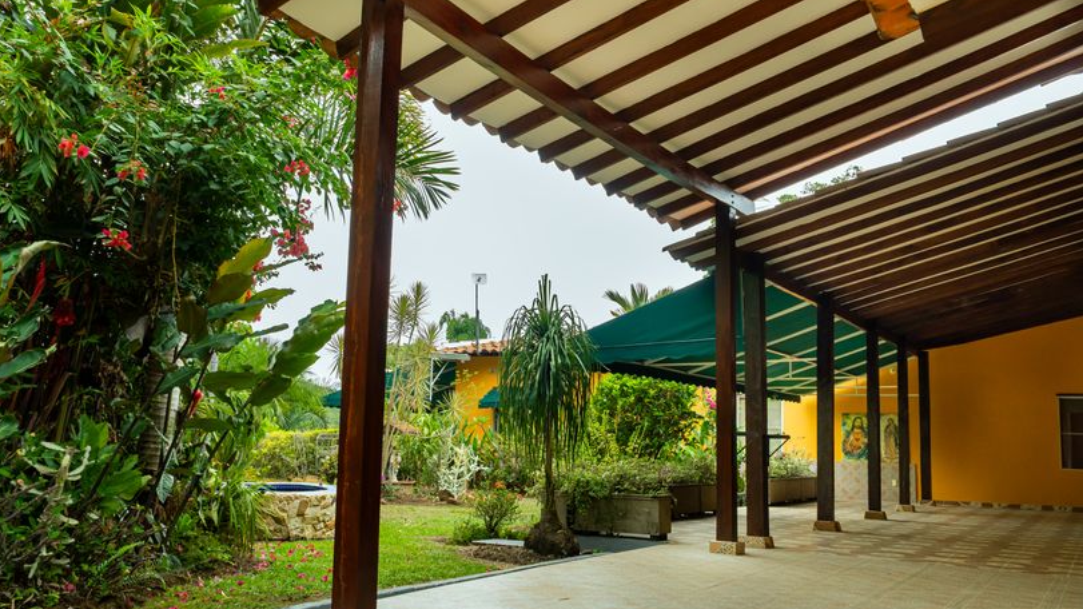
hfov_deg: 62.6
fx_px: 890
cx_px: 503
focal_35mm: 31
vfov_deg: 37.8
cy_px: 322
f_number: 7.1
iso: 400
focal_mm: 18
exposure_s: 1/125
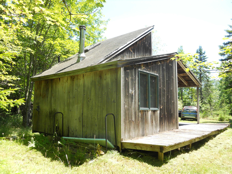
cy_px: 87
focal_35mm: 28
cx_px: 116
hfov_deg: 63.4
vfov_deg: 49.7
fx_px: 188
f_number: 2.7
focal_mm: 5
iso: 100
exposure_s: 1/250
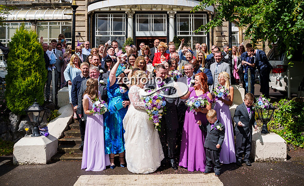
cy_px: 78
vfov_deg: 38.7
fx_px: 263
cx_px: 165
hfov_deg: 59.9
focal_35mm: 32
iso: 200
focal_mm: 28
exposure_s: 1/3200
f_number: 3.5
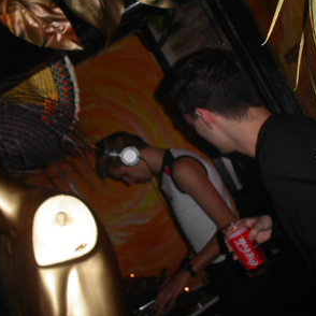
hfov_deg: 36.6
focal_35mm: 46
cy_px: 156
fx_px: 475
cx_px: 191
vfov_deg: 36.8
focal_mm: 7.8
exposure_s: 1/30
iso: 100
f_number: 2.8
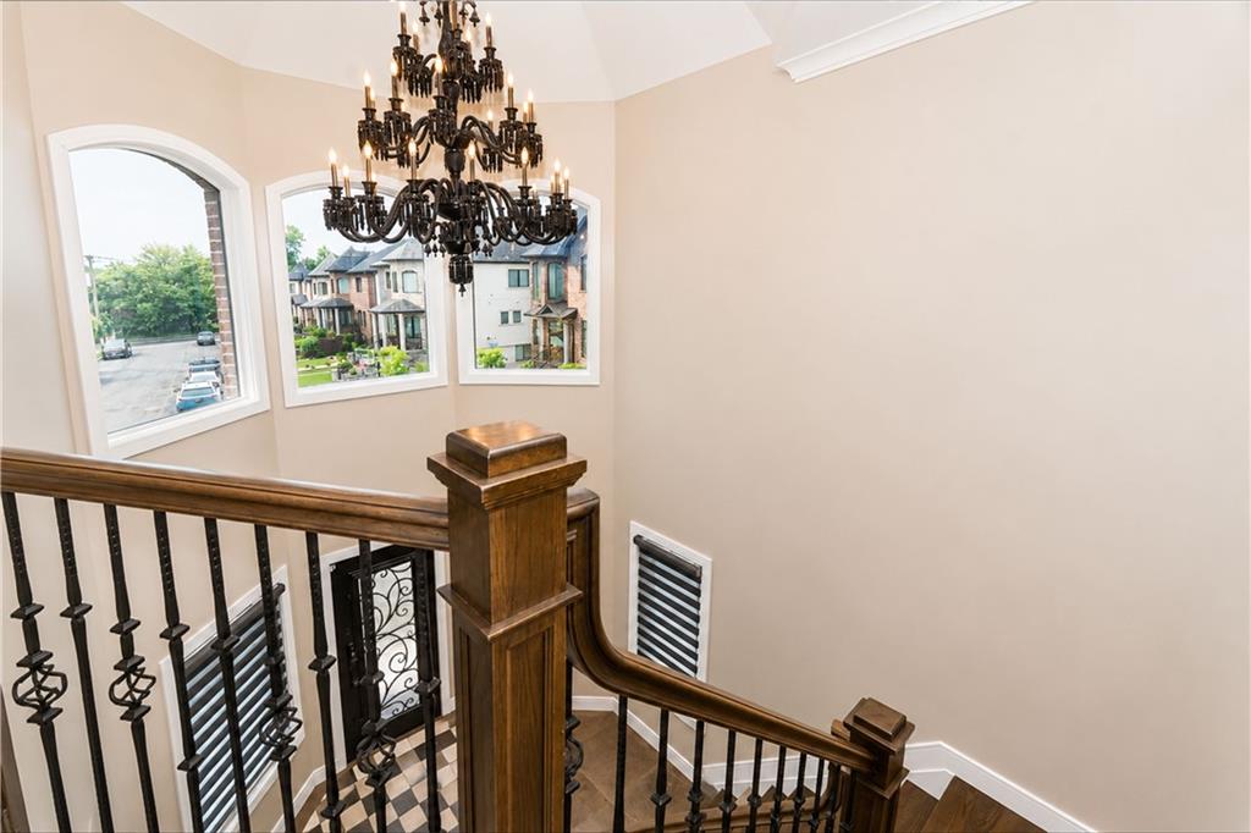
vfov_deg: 73.7
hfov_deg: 96.8
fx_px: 556
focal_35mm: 16
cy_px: 416
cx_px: 626
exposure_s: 1/100
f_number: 7.1
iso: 64
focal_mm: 16
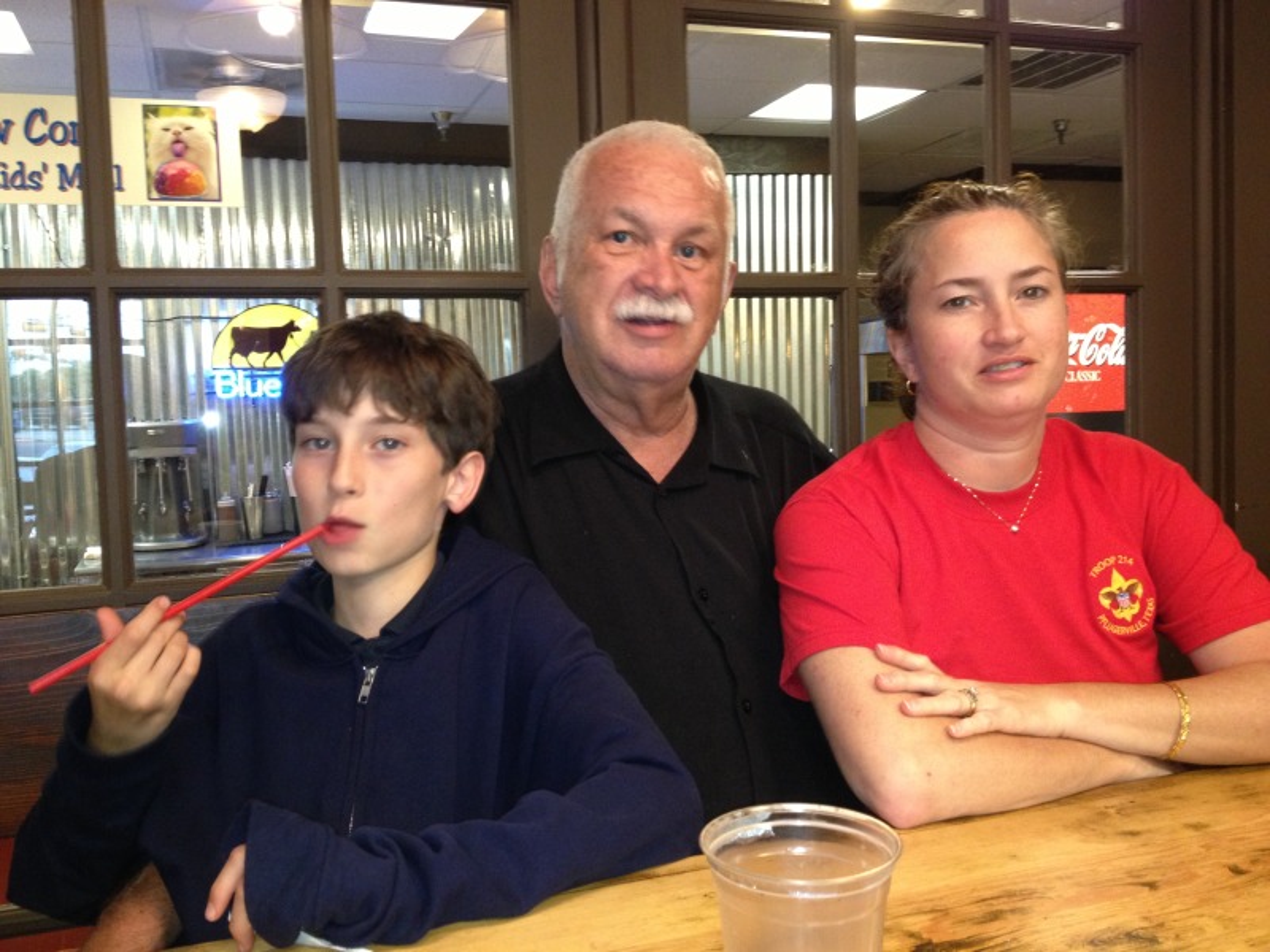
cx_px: 635
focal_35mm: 35
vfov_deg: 40.7
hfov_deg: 52.6
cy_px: 476
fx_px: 1284
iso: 200
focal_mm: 4.28
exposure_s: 1/20
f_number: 2.4
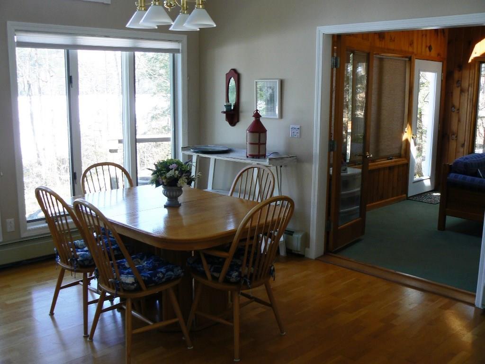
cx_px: 242
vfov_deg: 39.7
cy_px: 182
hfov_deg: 51.4
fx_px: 504
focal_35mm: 36
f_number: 3.2
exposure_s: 1/50
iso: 80
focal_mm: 6
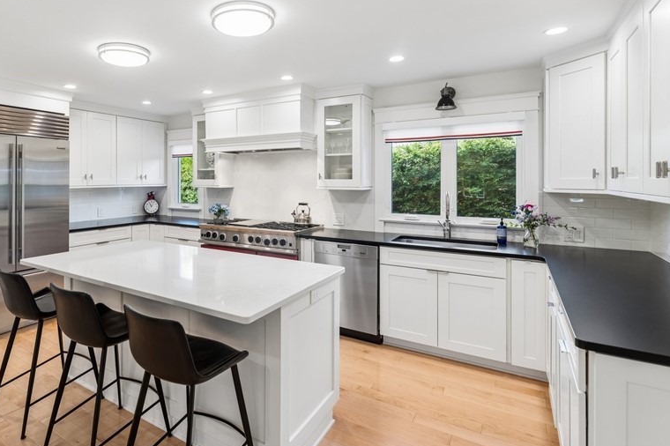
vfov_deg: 61.2
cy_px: 171
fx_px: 372
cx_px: 248
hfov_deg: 82.3
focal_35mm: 20
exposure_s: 1/50
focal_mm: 14
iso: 200
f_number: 4.5
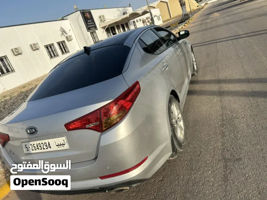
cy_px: 100
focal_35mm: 26
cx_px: 134
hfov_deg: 67.3
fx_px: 201
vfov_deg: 53.1
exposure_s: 1/2632
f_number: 1.5
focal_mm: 5.7
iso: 50
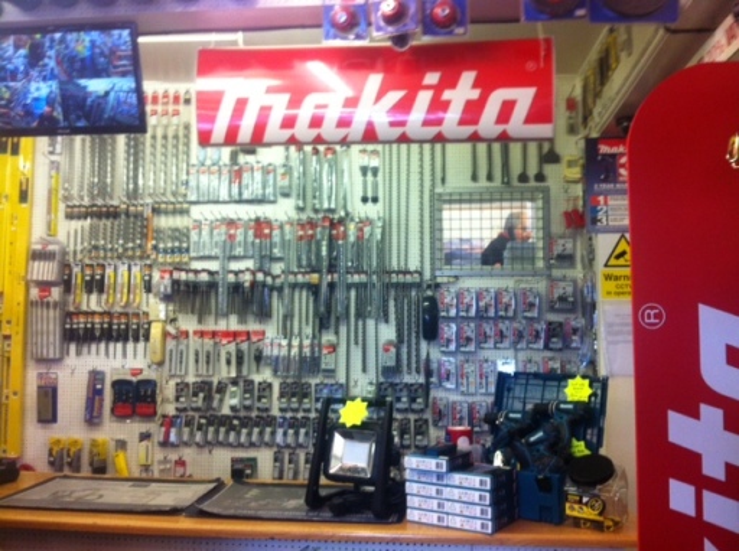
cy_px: 276
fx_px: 746
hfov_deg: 52.7
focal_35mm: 35
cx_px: 370
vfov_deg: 40.6
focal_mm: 3.85
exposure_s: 1/24
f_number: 2.8
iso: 80
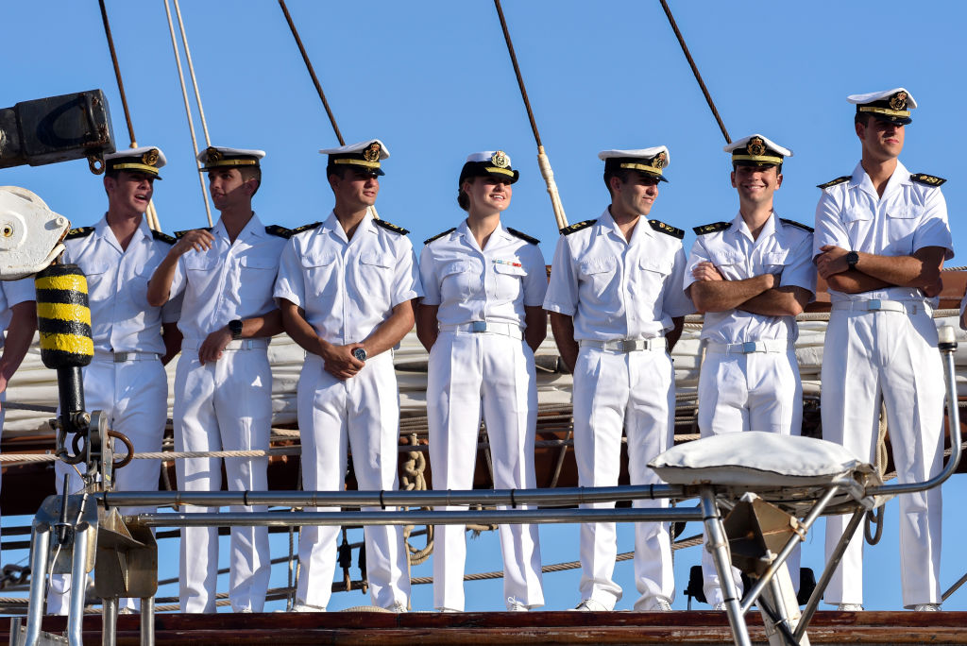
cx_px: 484
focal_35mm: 220
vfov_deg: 6.3
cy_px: 323
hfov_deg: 9.3
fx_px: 5913
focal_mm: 220
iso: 200
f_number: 6.3
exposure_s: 1/800
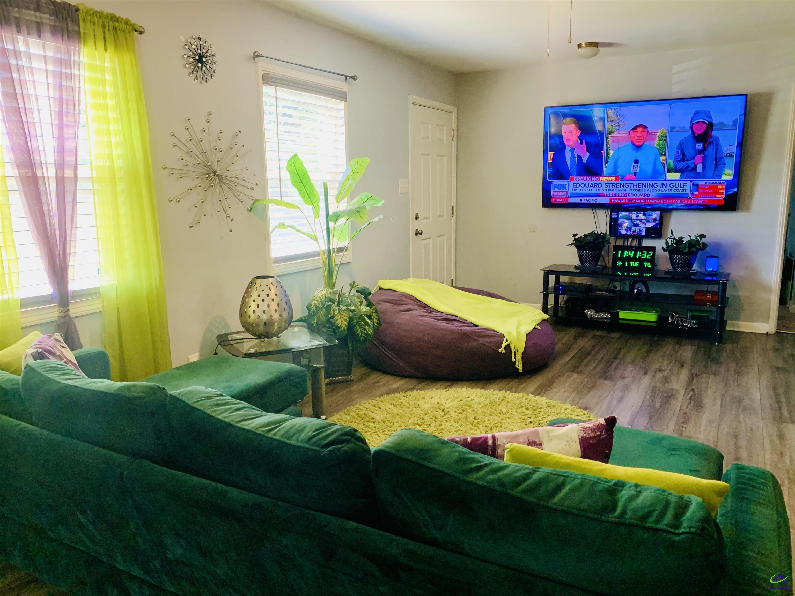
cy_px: 298
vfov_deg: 53.1
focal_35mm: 26
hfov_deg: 67.3
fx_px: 597
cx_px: 398
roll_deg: +1.5
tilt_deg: -10.5
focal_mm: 4.25
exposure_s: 1/60
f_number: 1.8
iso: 320
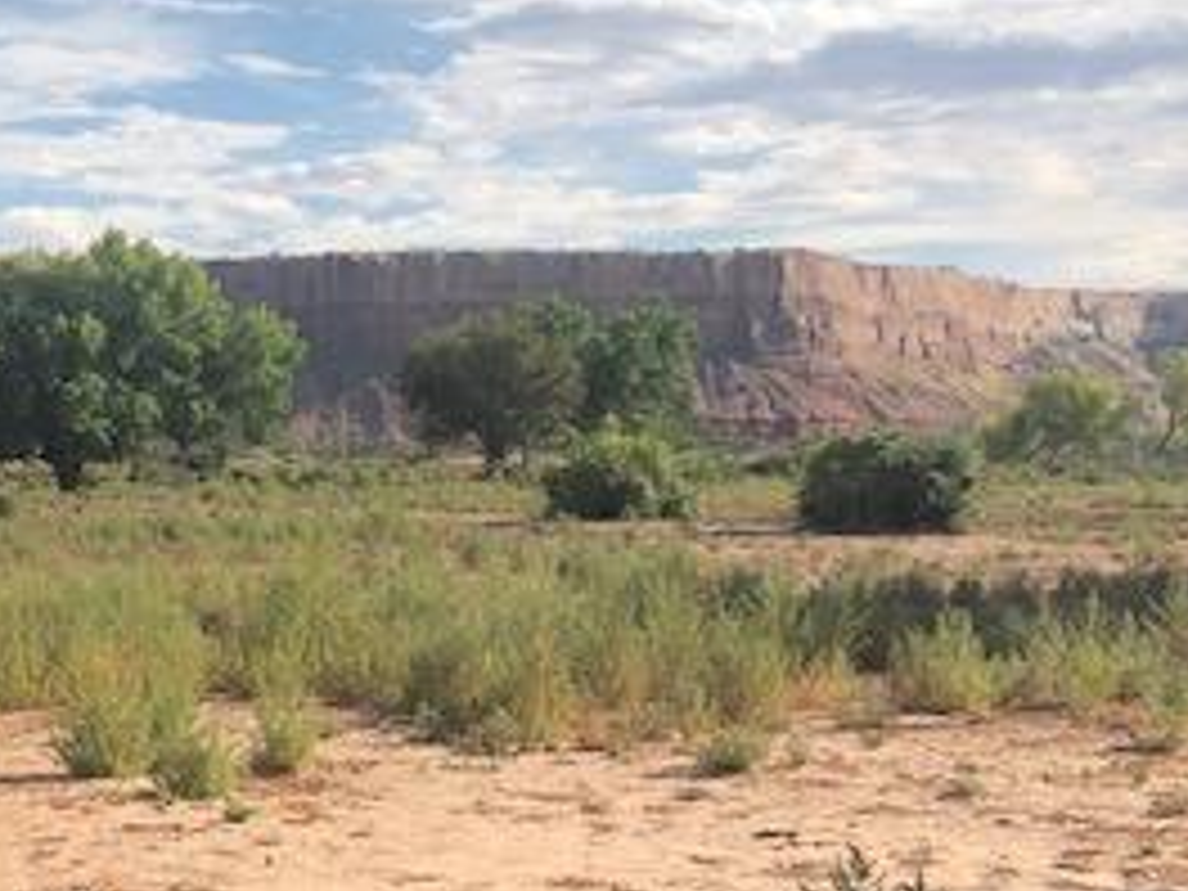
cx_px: 194
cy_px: 770
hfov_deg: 27.8
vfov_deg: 21.2
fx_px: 2334
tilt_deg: -7.9
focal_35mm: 68
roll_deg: +0.6
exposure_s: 1/1845
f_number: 1.8
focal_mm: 3.99
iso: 20
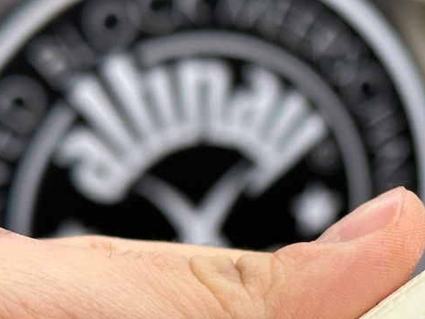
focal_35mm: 128
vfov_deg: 11.5
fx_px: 1572
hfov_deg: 15.0
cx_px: 478
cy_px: 300
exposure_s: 1/172
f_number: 1.78
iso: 64
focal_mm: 6.86
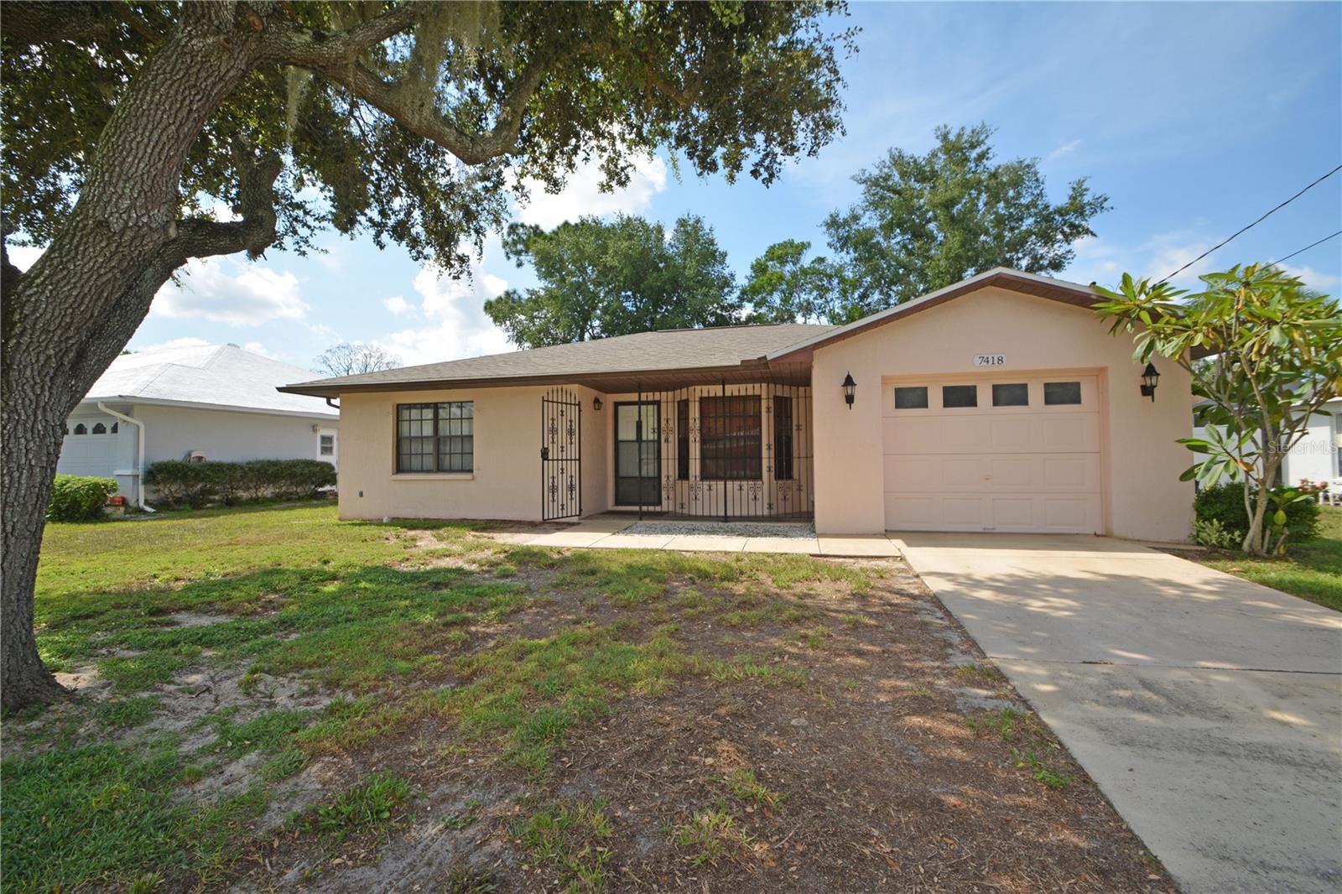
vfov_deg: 77.3
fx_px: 559
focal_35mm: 15
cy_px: 447
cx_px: 671
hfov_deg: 100.4
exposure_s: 1/200
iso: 100
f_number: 9
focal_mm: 10
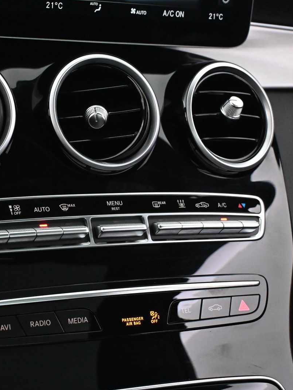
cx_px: 94
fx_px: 802
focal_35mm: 71
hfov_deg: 20.6
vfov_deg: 27.4
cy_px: 196
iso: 6400
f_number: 5
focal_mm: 32.5
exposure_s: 1/60
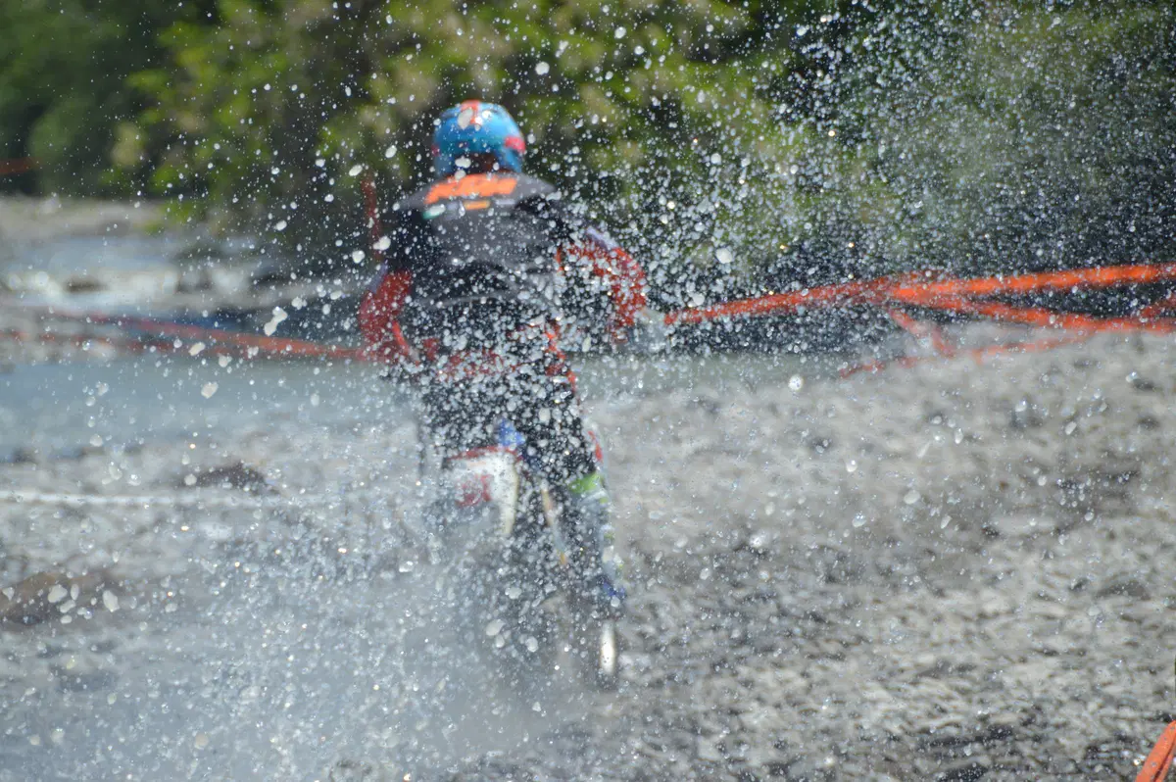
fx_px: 9792
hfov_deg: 6.9
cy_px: 391
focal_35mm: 300
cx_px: 588
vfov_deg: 4.6
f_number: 6.3
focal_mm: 200
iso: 400
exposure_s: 1/1600
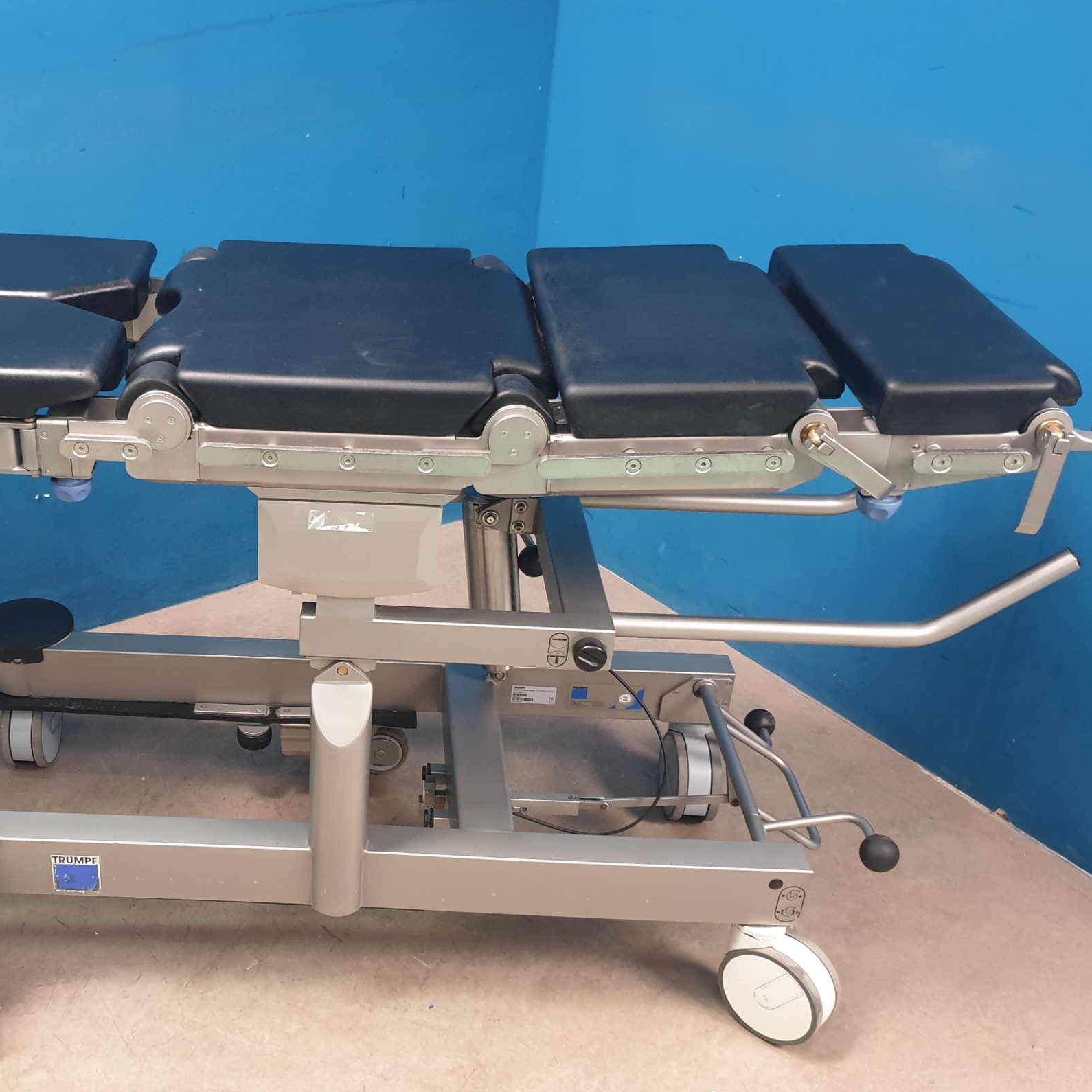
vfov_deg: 44.9
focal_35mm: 37
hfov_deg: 43.9
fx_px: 1321
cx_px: 321
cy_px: 598
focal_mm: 4.3
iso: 320
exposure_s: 1/50
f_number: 1.5
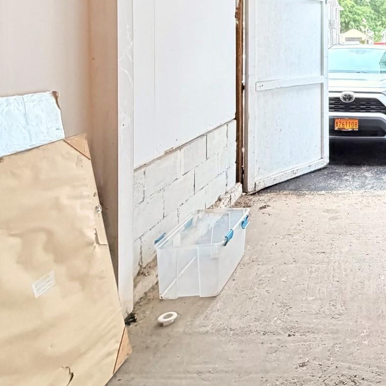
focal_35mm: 32
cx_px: 399
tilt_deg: +1.2
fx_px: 404
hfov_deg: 42.8
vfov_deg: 45.9
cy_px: 34
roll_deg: +0.3
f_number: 2.2
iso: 500
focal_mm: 2.22
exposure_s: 1/60
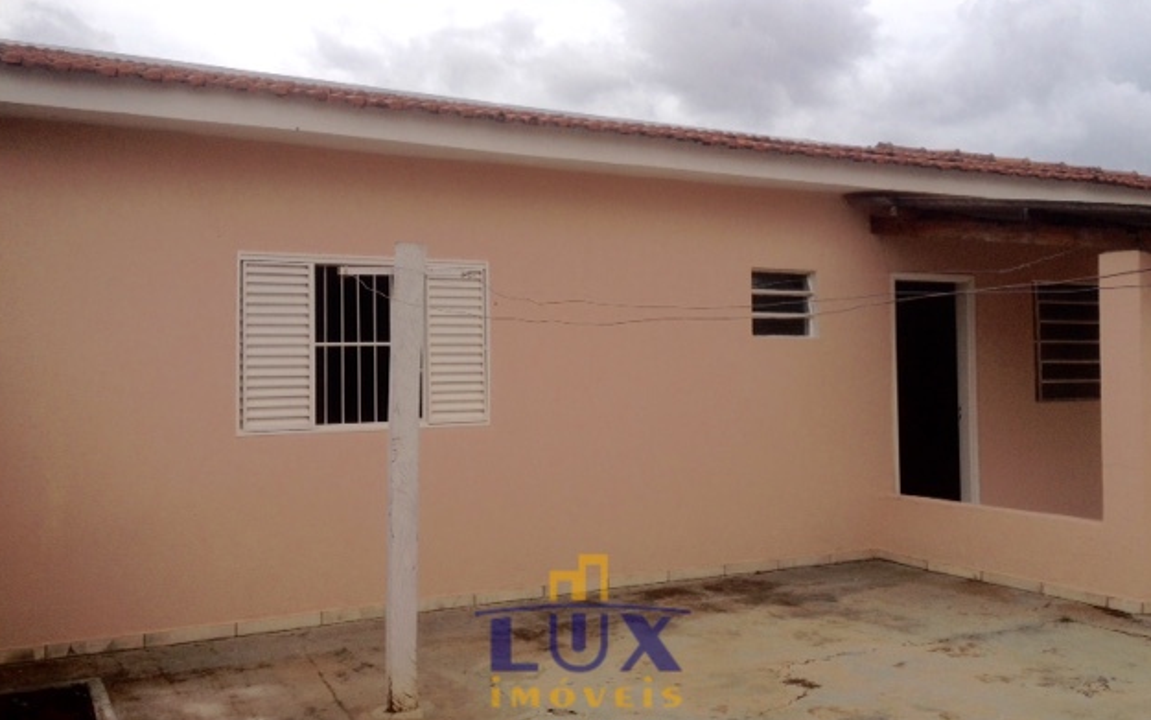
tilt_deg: +0.8
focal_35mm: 38
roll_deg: +2.9
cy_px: 328
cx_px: 584
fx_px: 1192
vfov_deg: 33.6
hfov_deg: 51.5
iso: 50
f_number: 2.4
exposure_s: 1/2632
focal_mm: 4.28
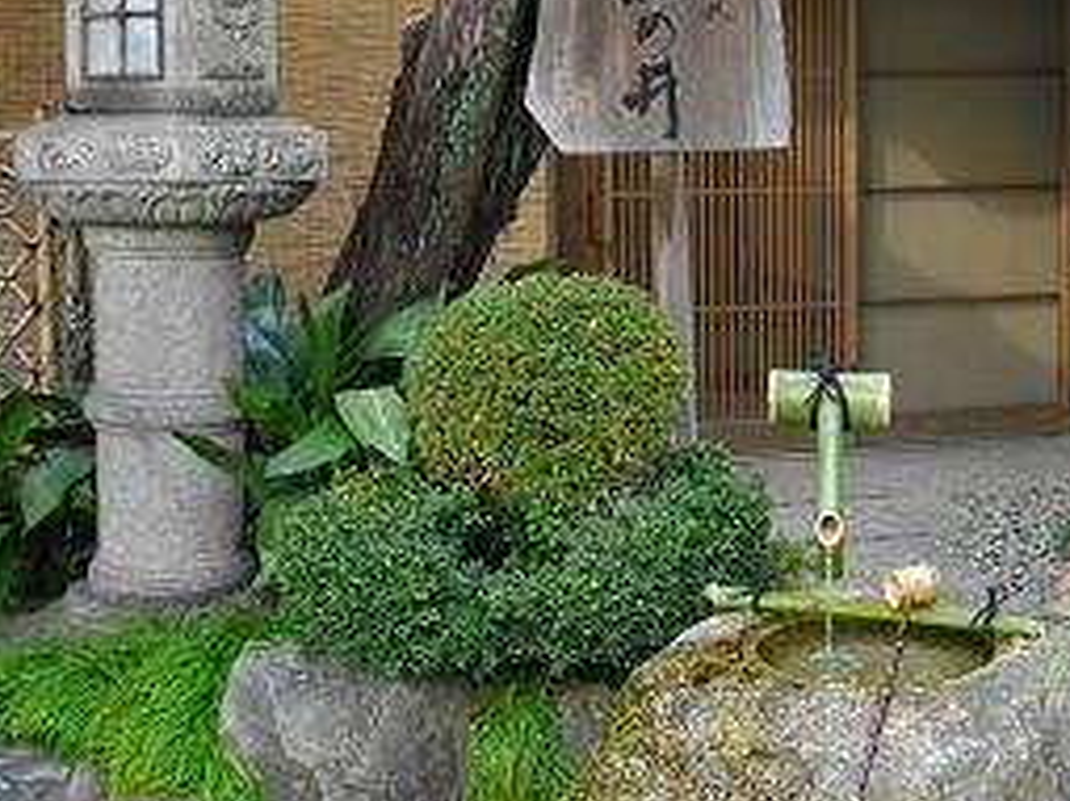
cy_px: 243
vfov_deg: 23.9
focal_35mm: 61
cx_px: 611
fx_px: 1885
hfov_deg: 31.7
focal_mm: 7.1
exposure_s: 1/125
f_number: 3.2
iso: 195
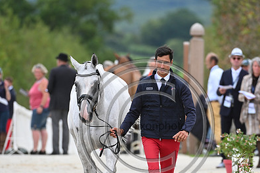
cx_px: 139
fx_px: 3806
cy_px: 117
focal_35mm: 527
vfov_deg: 2.6
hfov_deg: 3.9
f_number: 5.6
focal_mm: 360
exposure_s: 1/1600
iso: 720
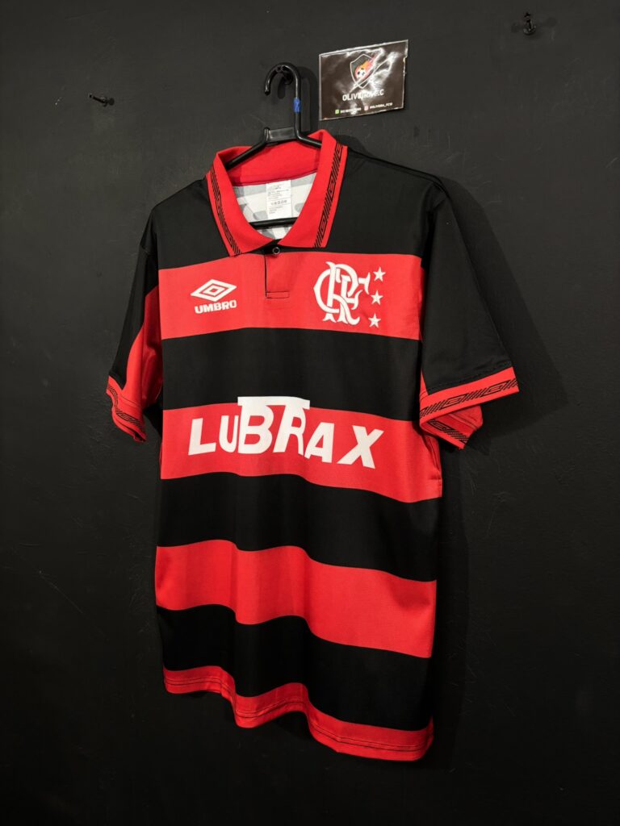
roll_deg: -0.4
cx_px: 310
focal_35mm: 26
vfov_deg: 67.3
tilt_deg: -6.7
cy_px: 413
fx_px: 621
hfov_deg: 53.1
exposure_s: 1/60
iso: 250
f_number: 1.6
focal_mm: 5.96
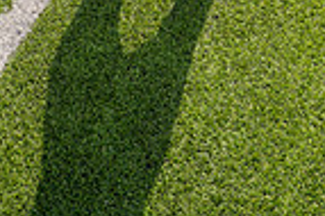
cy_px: -280
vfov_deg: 10.8
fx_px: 992
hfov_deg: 18.6
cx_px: 175
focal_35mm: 110
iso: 320
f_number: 11
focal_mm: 35
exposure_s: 1/250
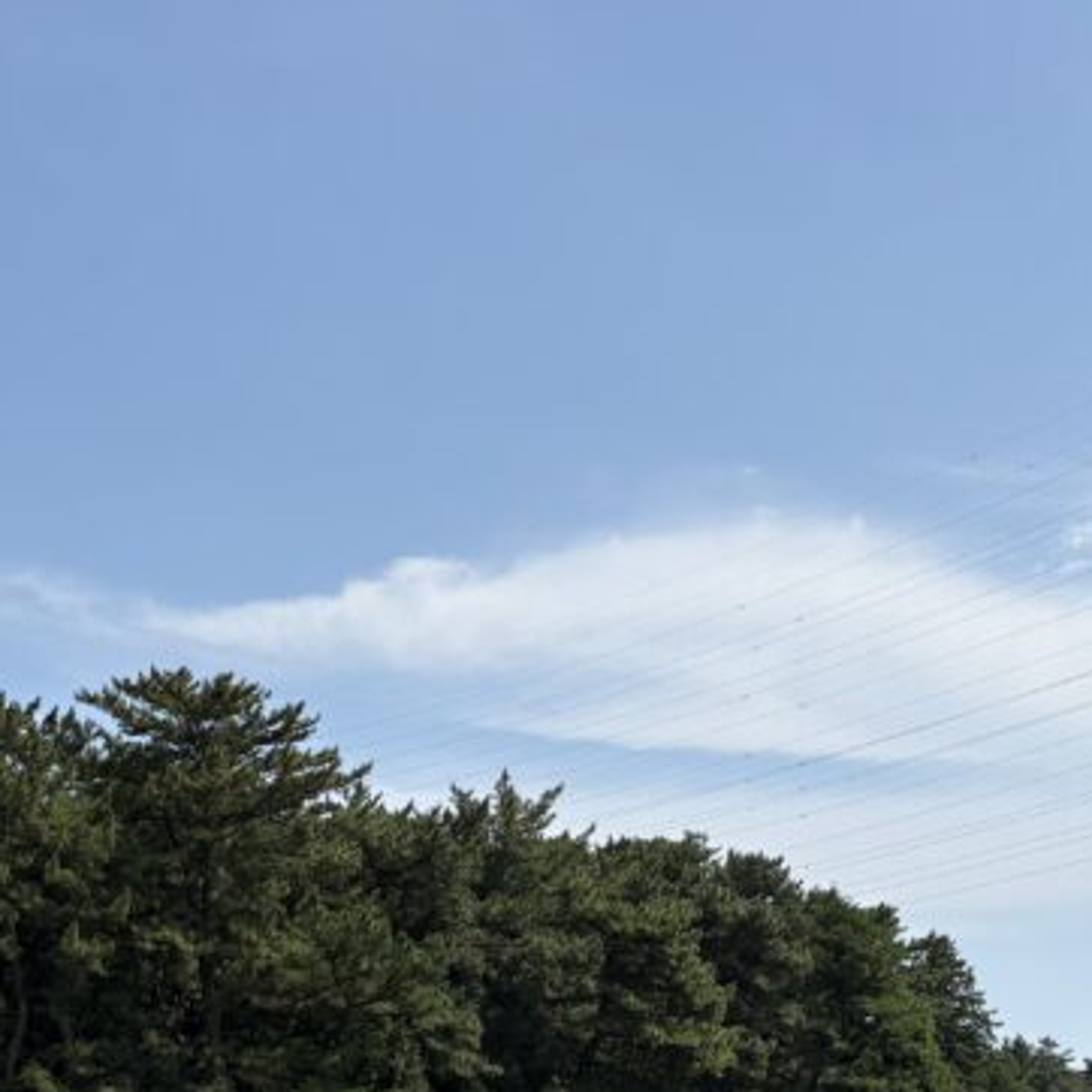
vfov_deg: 26.2
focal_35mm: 65
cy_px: 790
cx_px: 624
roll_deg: +0.6
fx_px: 2320
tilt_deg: +10.3
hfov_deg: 26.5
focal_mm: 5.96
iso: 50
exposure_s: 1/5814
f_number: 1.6
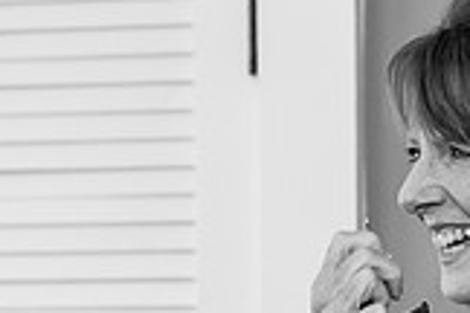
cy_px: 454
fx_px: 2520
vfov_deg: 7.0
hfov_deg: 10.5
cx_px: 569
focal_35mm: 193
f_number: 2.8
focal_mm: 52
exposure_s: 1/200
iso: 1000
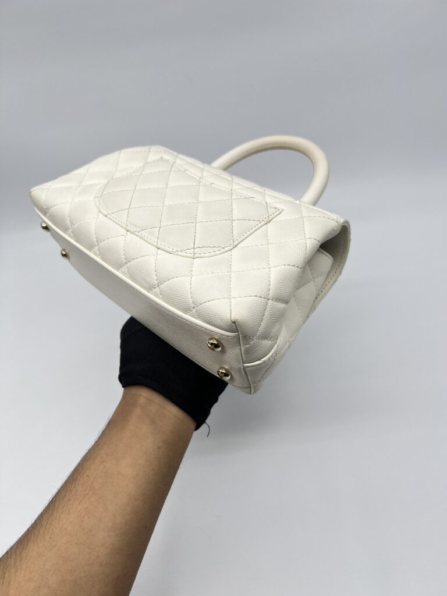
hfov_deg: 53.1
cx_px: 224
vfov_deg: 67.3
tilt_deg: -43.1
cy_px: 298
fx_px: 448
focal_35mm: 26
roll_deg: +8.0
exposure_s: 1/208
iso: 40
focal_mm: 5.7
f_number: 1.5
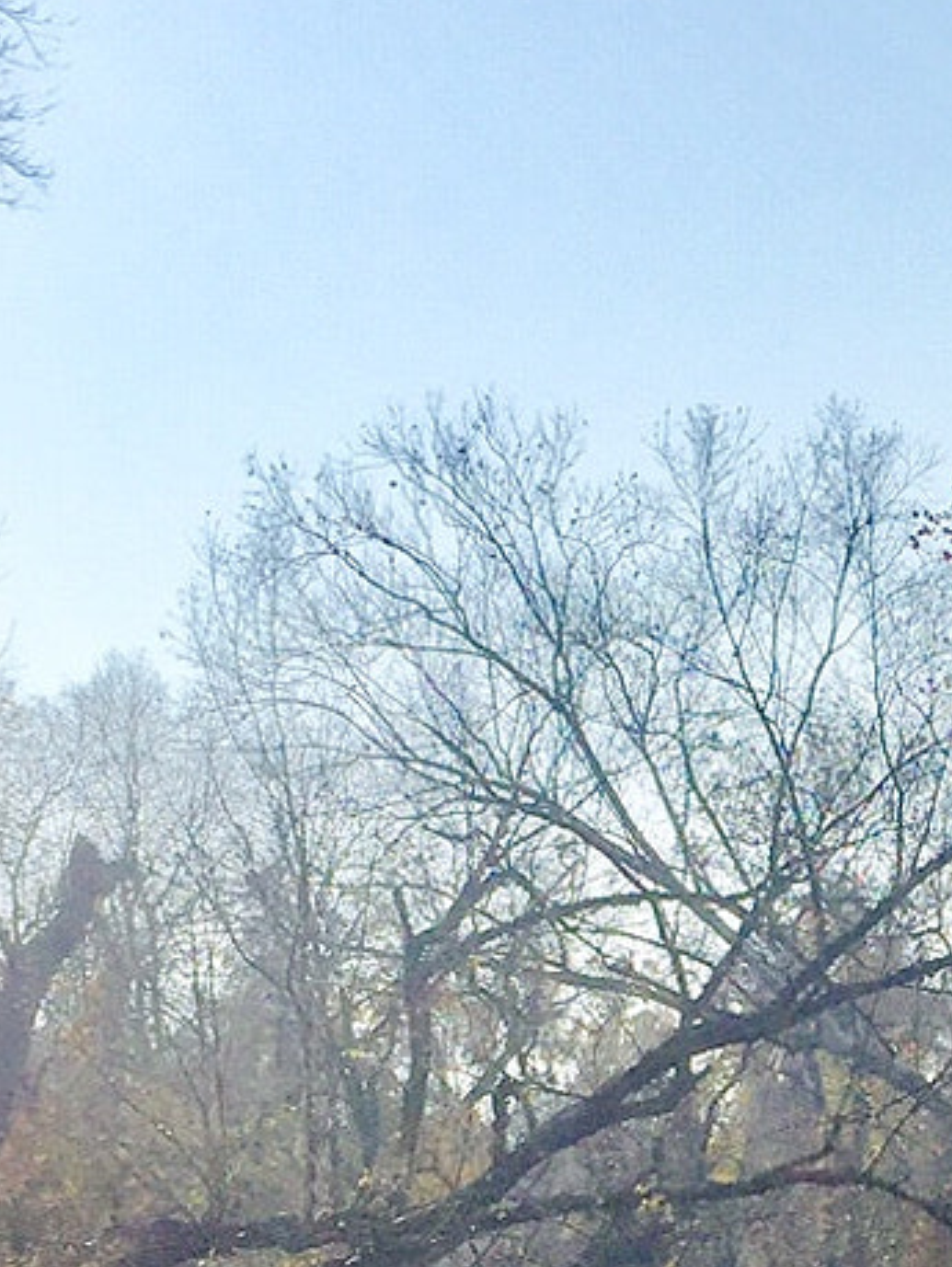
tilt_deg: -2.3
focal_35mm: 101
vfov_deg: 18.7
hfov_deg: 14.3
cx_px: 1038
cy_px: 1377
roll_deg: -0.9
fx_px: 3698
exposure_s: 1/6623
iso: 32
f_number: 2.2
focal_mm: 4.15
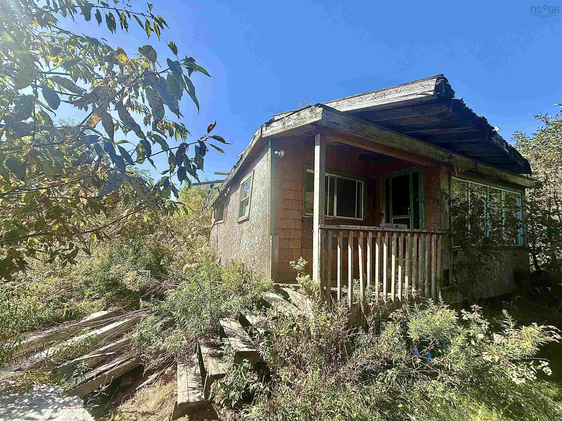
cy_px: 210
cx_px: 281
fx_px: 227
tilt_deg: +7.9
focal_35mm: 14
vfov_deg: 85.7
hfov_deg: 102.1
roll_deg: -3.4
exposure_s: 1/1033
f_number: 2.2
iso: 50
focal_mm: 2.22
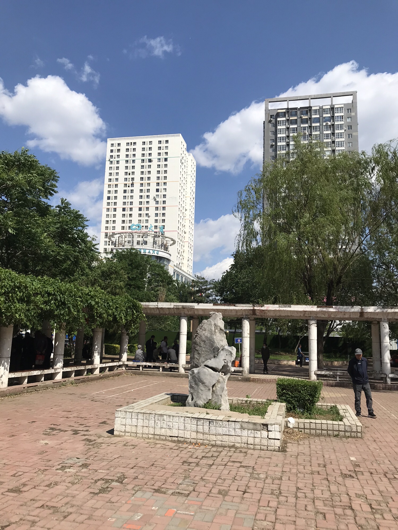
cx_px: 199
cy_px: 265
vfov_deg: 63.4
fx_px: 429
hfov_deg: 49.7
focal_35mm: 28
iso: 20
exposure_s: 1/4000
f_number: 1.8
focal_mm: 3.99
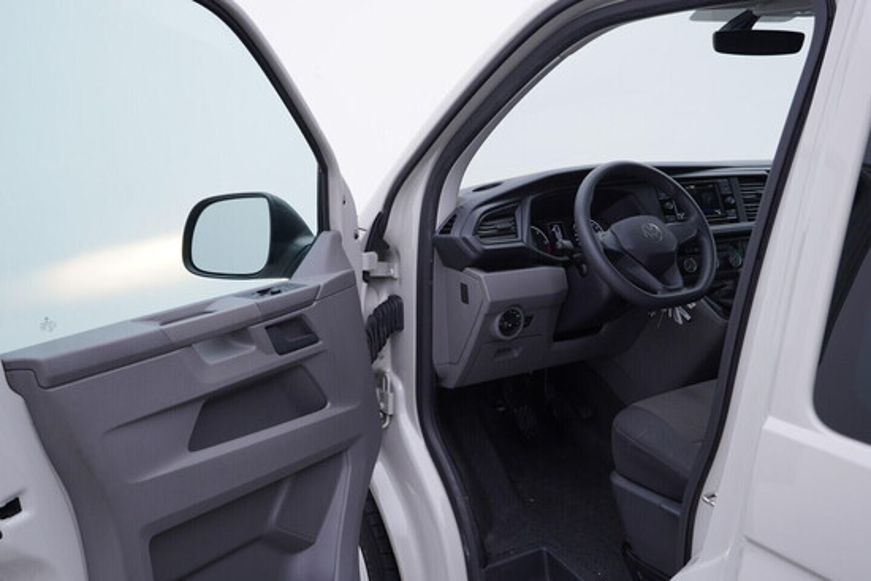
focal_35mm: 36
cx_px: 436
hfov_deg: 53.1
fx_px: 871
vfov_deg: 36.9
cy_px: 290
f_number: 3.5
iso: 125
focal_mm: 24
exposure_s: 1/60
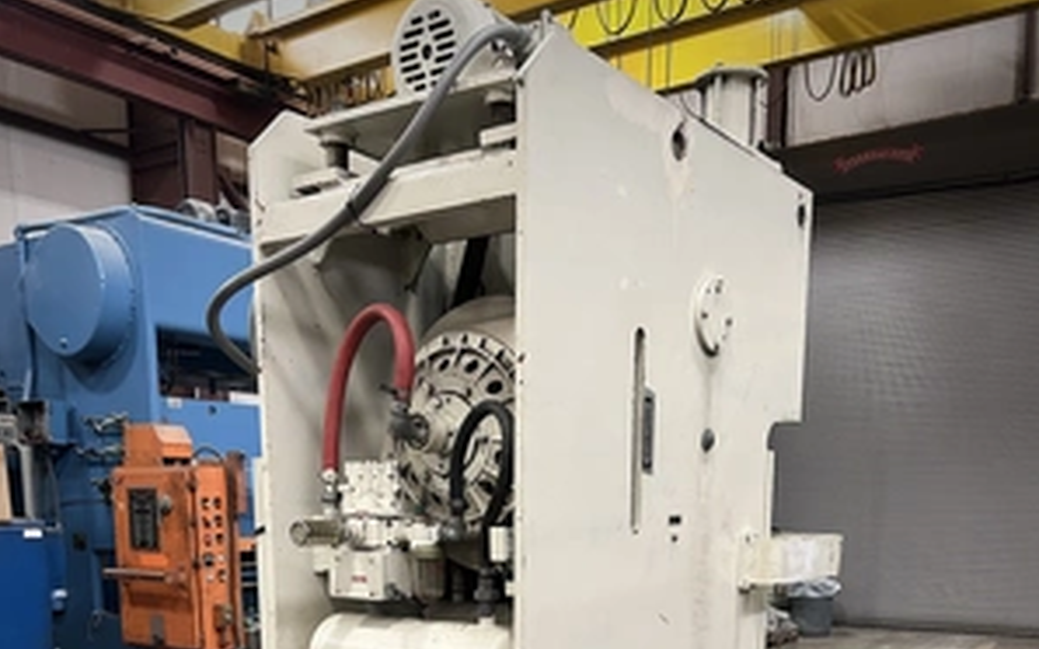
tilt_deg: -10.2
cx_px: 520
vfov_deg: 31.3
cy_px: 680
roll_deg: +0.7
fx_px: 1047
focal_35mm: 37
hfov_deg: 52.8
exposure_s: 1/60
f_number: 1.5
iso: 250
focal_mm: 5.7
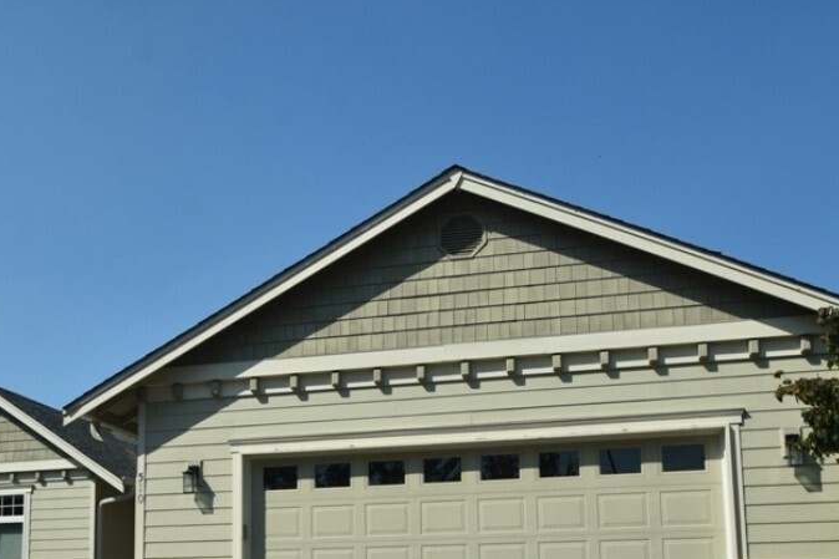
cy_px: 421
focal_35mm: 39
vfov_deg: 33.7
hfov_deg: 49.7
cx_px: 362
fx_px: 903
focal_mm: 17
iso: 110
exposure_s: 1/250
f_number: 8
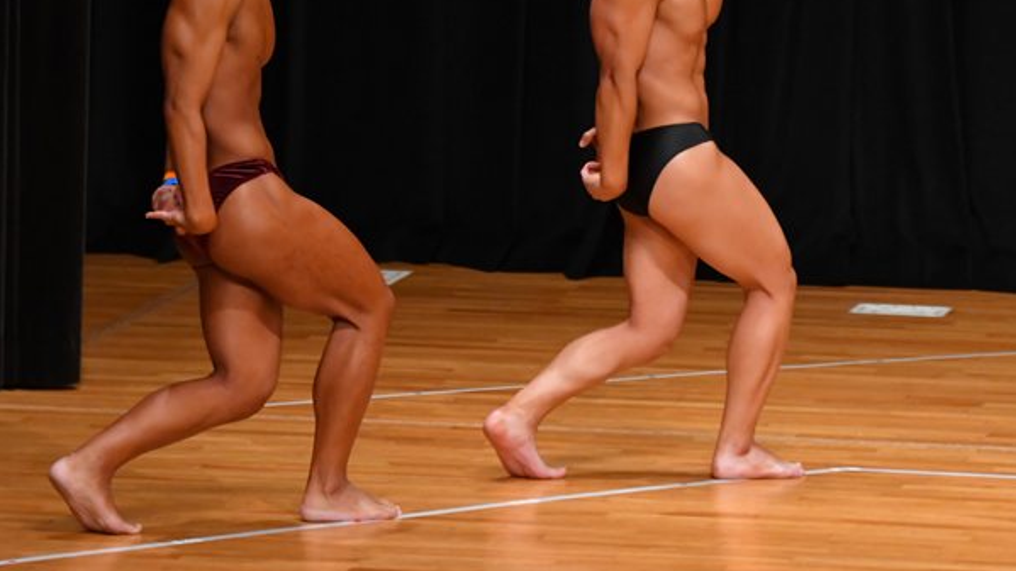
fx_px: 9861
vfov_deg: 3.3
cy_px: 154
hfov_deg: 5.9
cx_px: 462
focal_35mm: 366
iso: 4000
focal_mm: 180
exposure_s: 1/400
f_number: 5.6
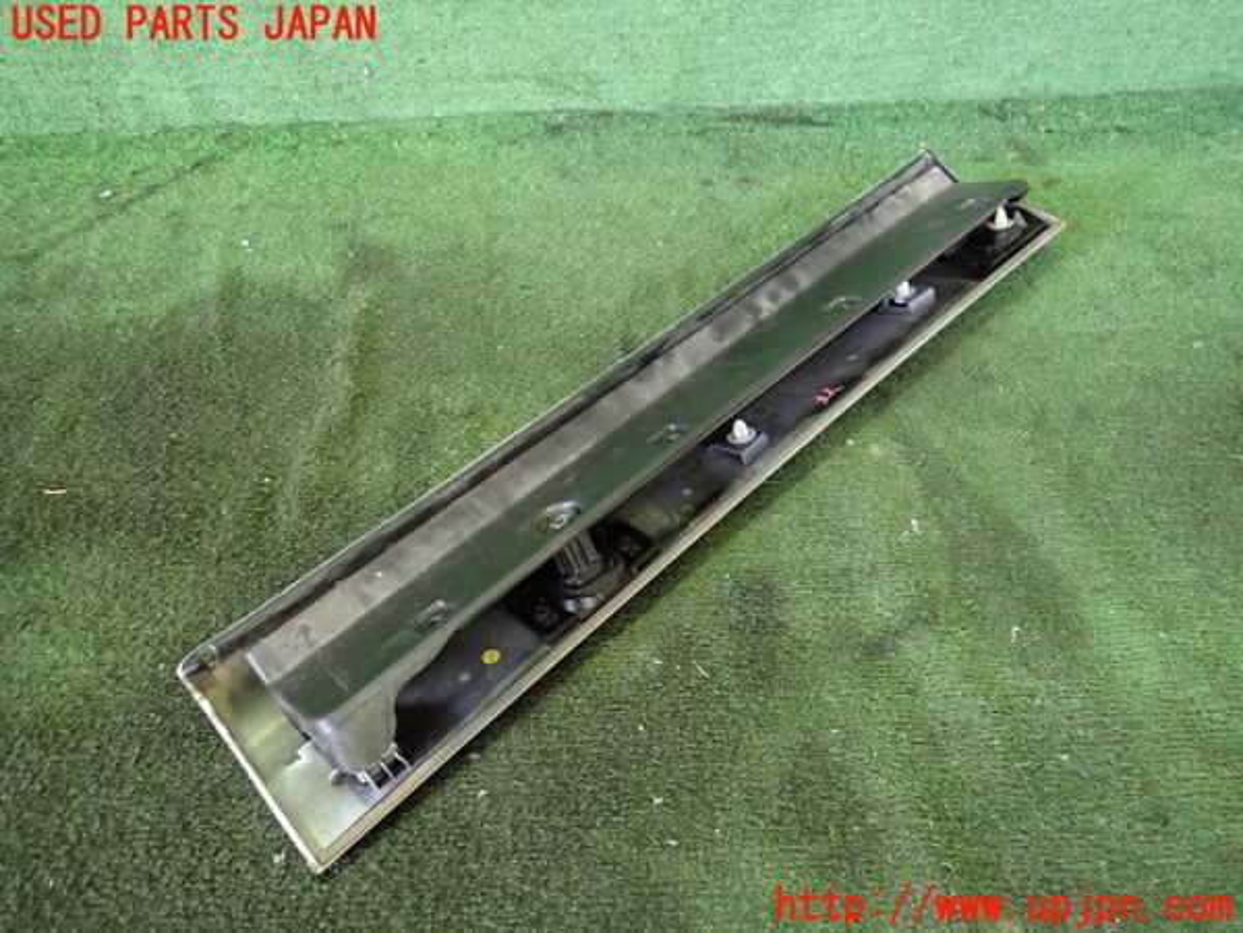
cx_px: 622
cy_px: 466
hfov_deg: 69.4
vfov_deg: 54.9
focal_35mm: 25
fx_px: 898
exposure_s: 1/30
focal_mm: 4.5
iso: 640
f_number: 2
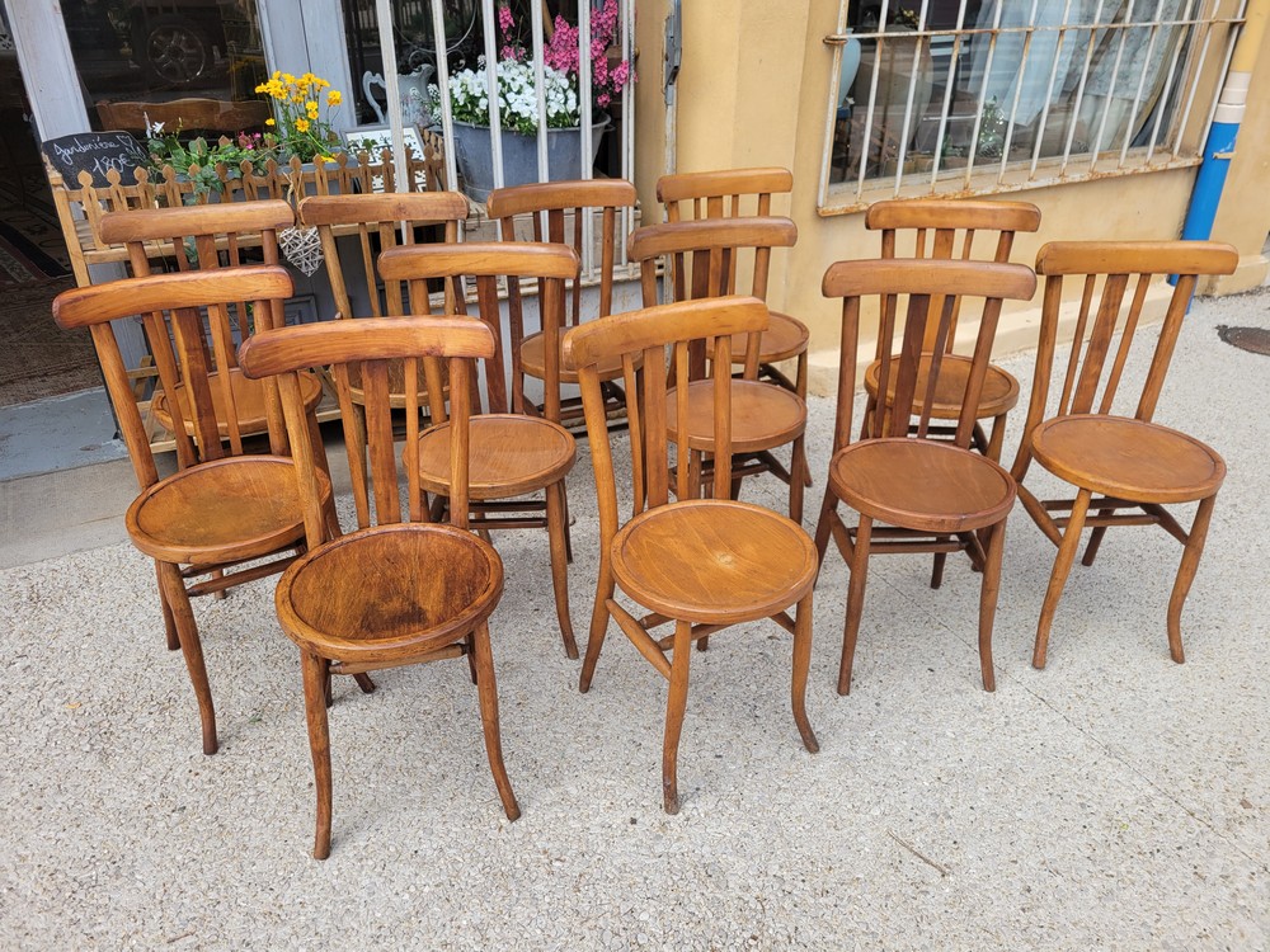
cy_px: 476
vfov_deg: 53.1
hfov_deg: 67.3
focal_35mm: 26
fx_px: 954
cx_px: 635
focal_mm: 5.4
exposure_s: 1/533
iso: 40
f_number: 1.8
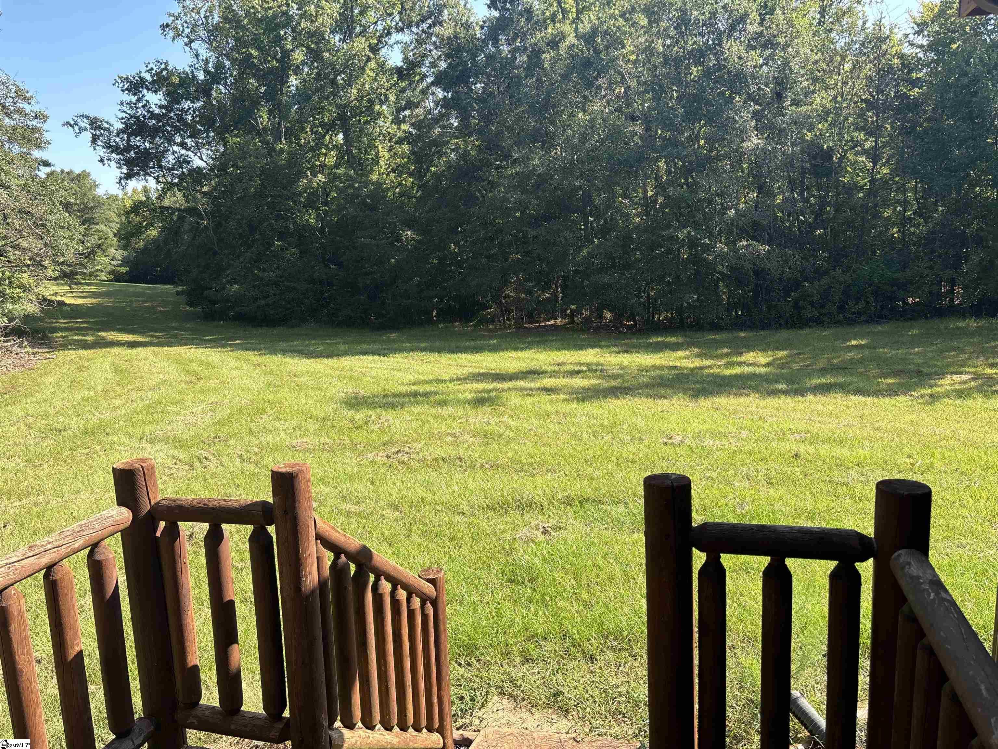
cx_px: 499
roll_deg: +2.2
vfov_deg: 53.1
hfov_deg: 67.3
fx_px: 750
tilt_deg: -10.0
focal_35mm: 26
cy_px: 374
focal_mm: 5.96
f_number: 1.6
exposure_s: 1/851
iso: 50
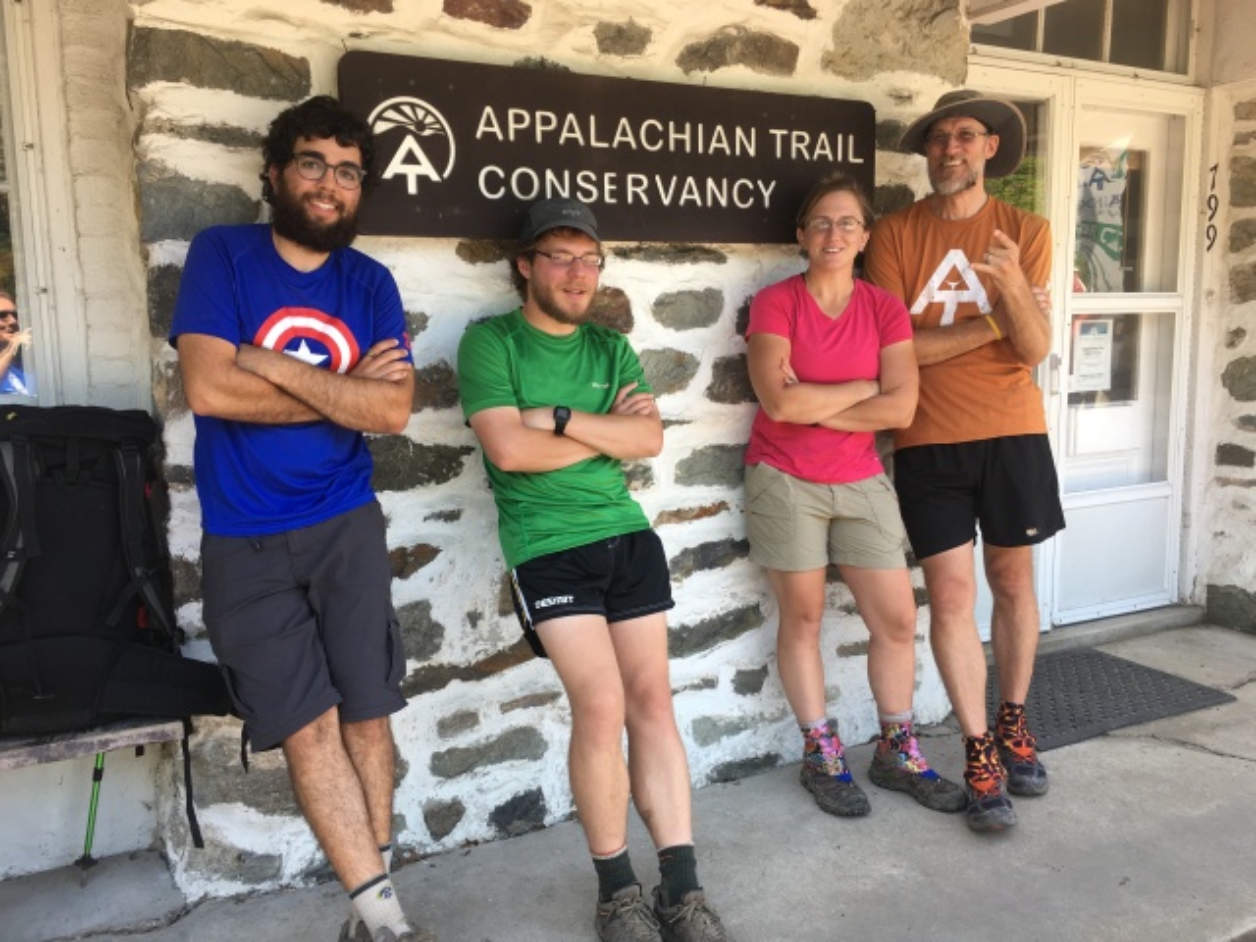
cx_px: 628
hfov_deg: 61.7
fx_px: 1052
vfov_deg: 48.2
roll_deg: +2.0
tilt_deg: -8.0
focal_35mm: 29
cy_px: 471
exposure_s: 1/120
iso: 25
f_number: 2.2
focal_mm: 4.15
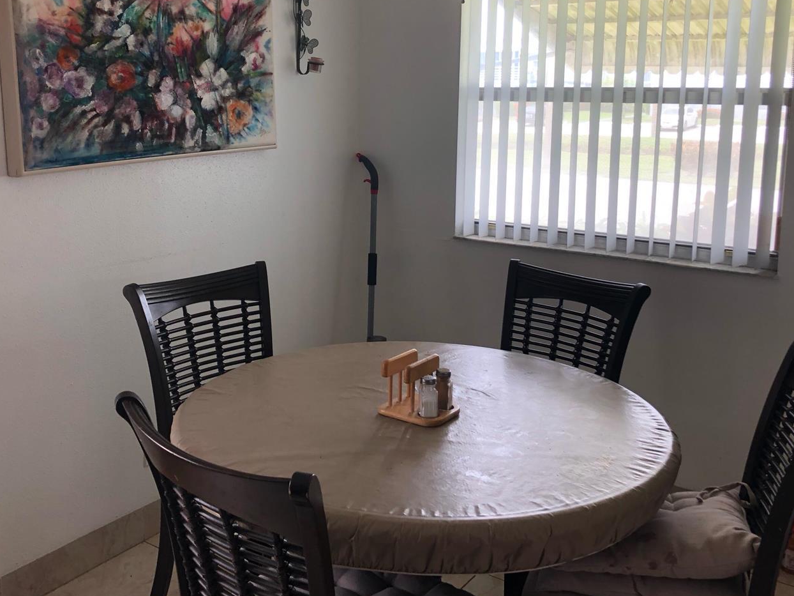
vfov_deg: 39.4
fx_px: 826
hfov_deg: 51.3
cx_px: 370
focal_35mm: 36
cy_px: 221
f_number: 1.8
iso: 32
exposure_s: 1/60
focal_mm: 3.99
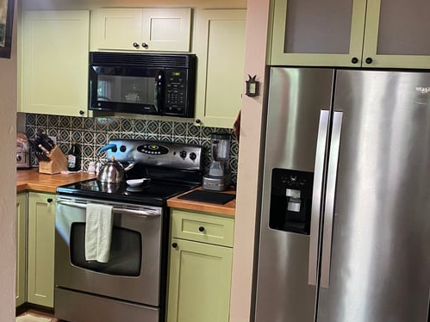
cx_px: 210
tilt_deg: -7.9
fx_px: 497
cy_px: 152
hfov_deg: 46.8
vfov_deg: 35.9
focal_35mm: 40
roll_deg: -2.4
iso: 400
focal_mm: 4.25
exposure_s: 1/40
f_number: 1.8
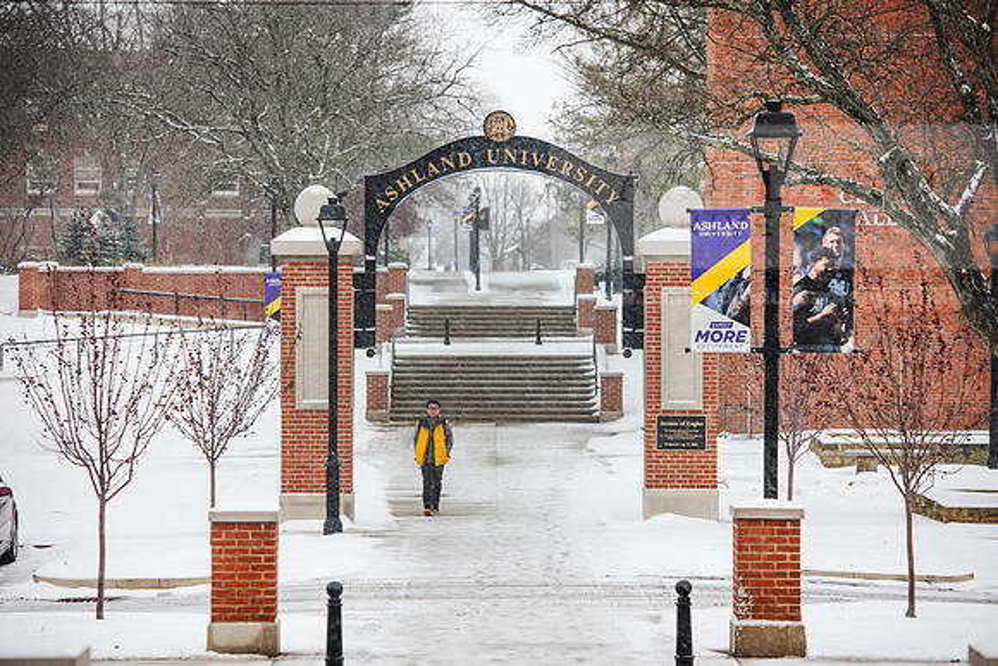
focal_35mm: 135
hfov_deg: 15.2
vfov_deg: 10.2
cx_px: 499
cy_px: 333
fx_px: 3743
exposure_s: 1/160
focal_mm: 135
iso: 320
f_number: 5
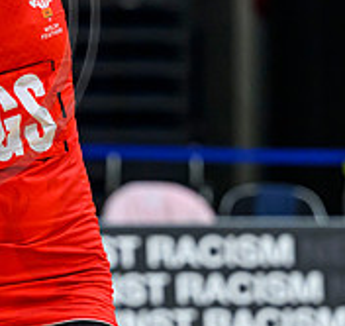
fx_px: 4976
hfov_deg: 4.0
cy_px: -27
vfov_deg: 3.7
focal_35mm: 454
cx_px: -54
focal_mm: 125
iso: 4000
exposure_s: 1/1000
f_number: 3.2
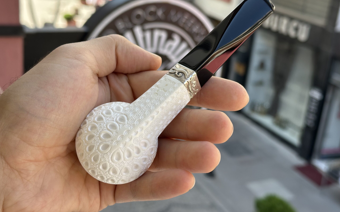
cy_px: 88
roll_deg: -5.9
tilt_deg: -18.1
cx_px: 170
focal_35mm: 51
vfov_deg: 25.3
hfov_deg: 39.6
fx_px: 473
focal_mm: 6.86
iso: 64
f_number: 1.78
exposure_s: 1/541
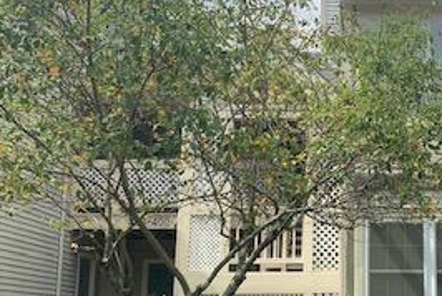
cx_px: 389
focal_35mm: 65
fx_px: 799
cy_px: 188
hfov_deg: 29.8
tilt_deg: +10.1
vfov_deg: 20.9
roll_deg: -0.4
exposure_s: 1/2114
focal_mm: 4.25
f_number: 1.8
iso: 25
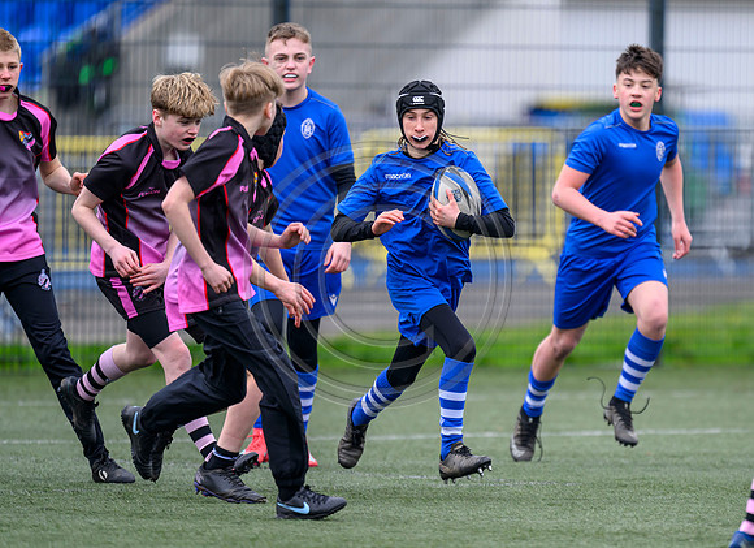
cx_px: 467
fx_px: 14535
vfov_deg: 2.2
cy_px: 281
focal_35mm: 675
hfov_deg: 3.0
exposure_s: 1/1250
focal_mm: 560
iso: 800
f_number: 4
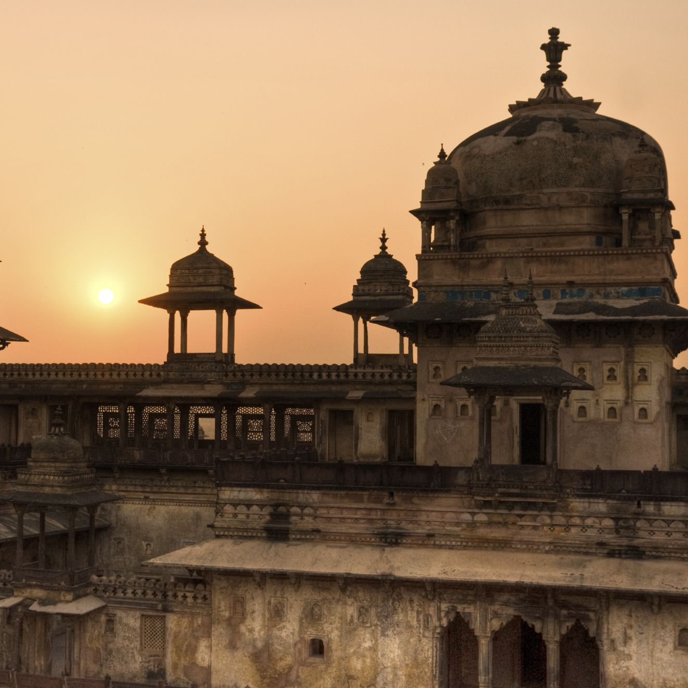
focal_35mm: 58
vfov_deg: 29.6
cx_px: 187
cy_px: 347
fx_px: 1304
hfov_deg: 29.2
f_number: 8
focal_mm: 30
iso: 200
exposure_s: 1/200
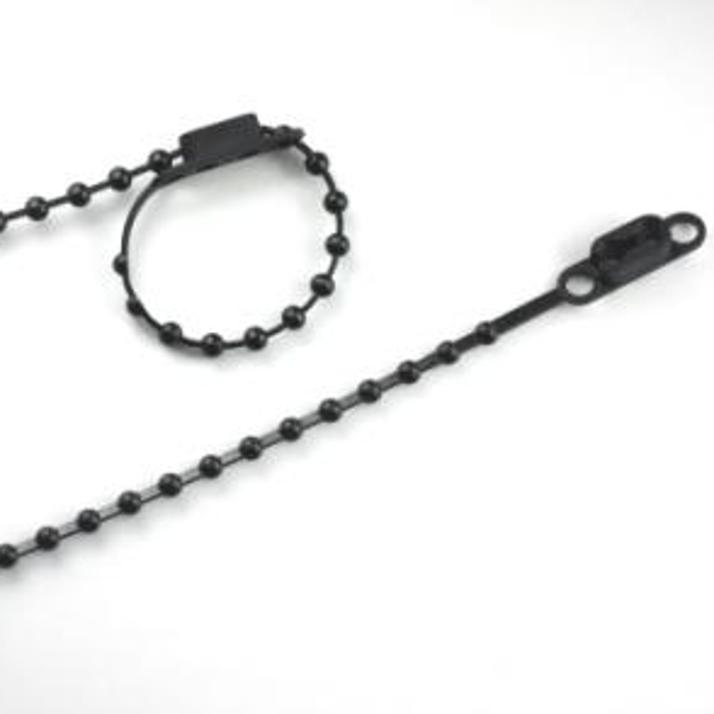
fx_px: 2474
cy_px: 359
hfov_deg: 16.4
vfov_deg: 16.4
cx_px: 257
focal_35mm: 106
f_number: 7.1
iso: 320
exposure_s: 1/400
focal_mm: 55
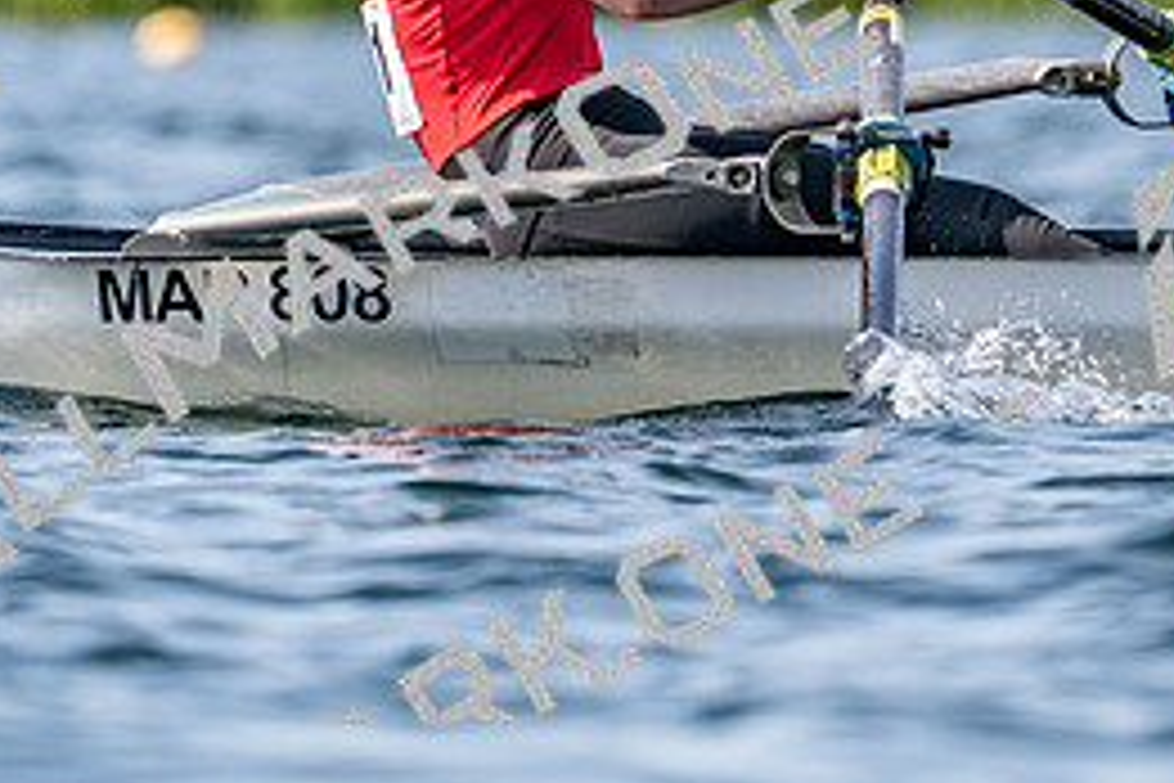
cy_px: -45
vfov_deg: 1.0
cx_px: 747
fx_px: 43402
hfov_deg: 1.5
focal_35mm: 1331
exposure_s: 1/2500
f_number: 4.5
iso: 250
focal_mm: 400
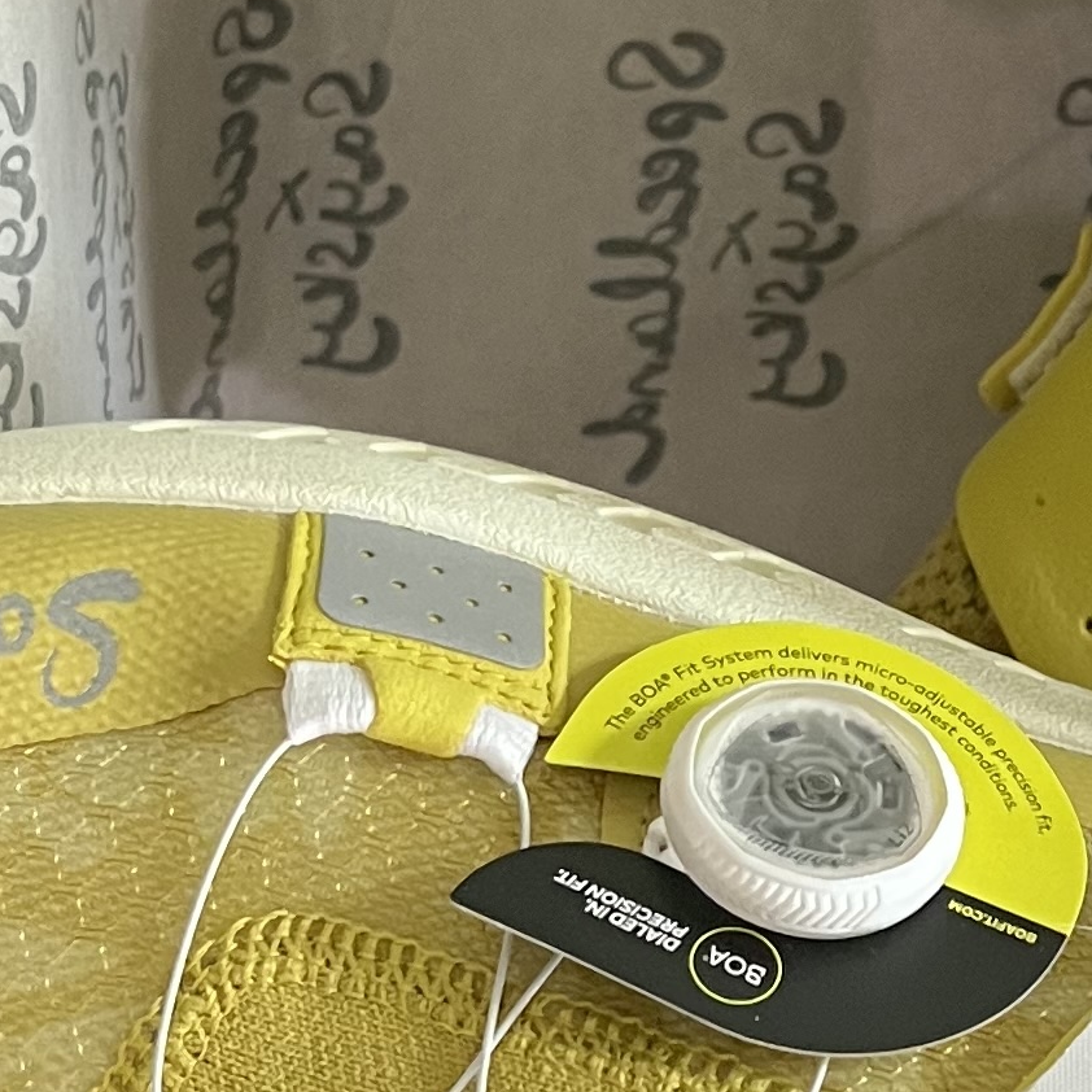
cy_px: 338
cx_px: 895
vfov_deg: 15.8
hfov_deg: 15.7
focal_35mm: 110
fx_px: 3926
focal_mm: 5.7
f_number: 1.5
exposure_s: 1/60
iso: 320
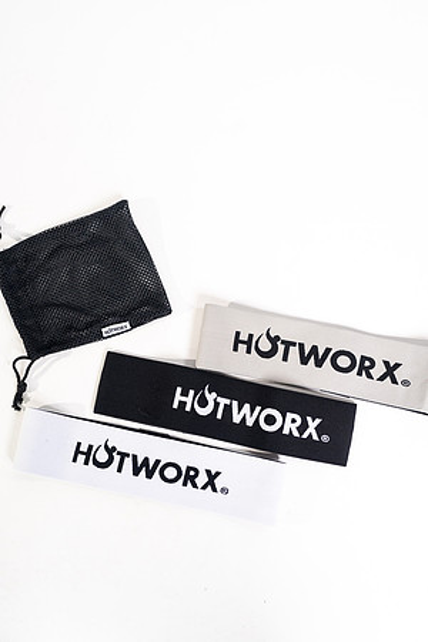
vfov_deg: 39.6
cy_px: 321
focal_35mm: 50
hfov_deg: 27.0
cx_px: 214
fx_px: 892
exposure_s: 1/160
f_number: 4
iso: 200
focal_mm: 50
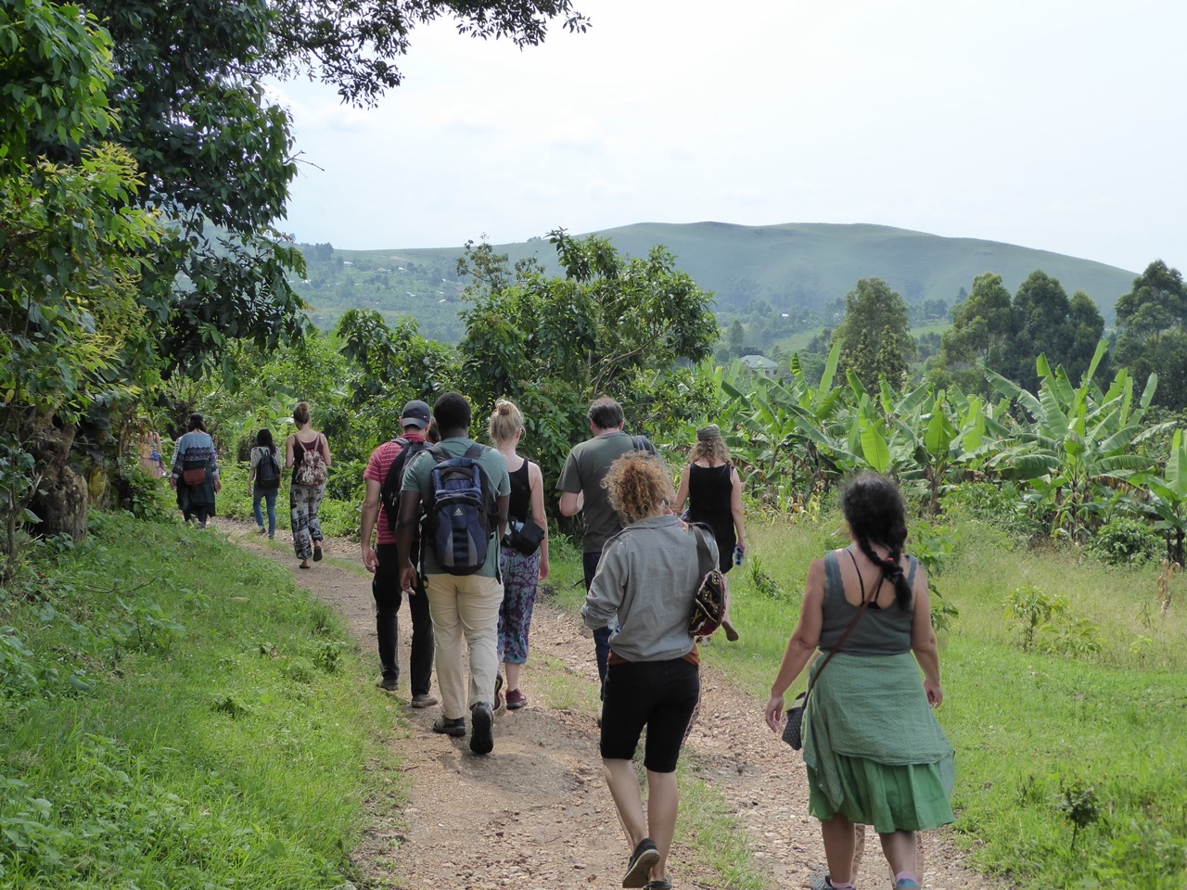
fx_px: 1817
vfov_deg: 27.5
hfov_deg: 36.2
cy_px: 445
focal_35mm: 53
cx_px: 594
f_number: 4.1
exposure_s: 1/500
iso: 160
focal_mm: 9
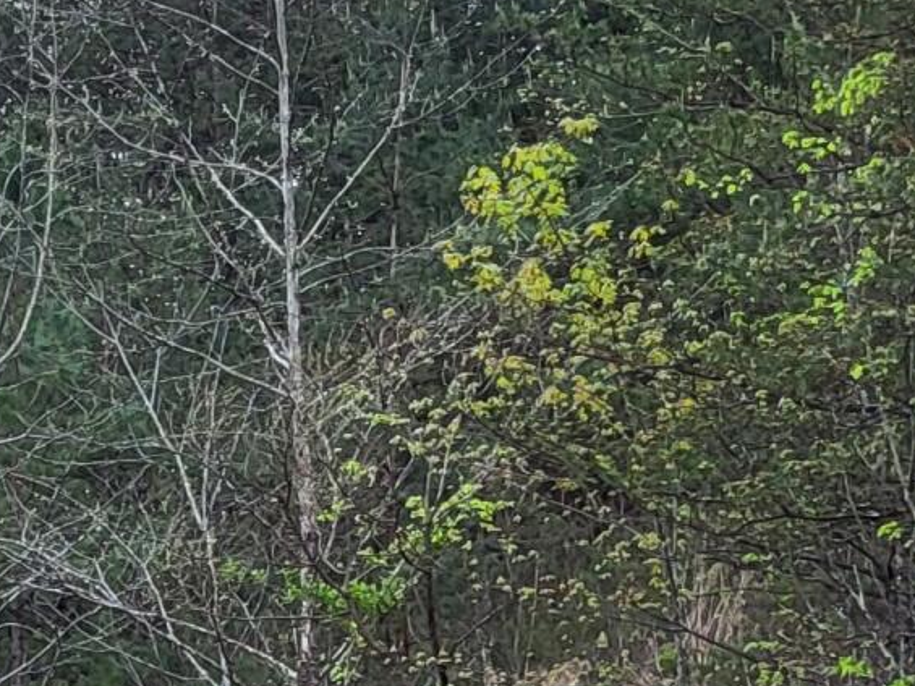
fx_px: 3649
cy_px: 1623
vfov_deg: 9.6
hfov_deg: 13.4
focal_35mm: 138
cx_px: -494
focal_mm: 5.4
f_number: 1.8
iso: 40
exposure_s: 1/934
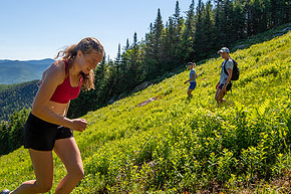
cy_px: 92
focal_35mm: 32
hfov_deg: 58.7
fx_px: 259
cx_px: 142
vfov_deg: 41.1
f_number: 5
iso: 100
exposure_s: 1/640
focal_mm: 16
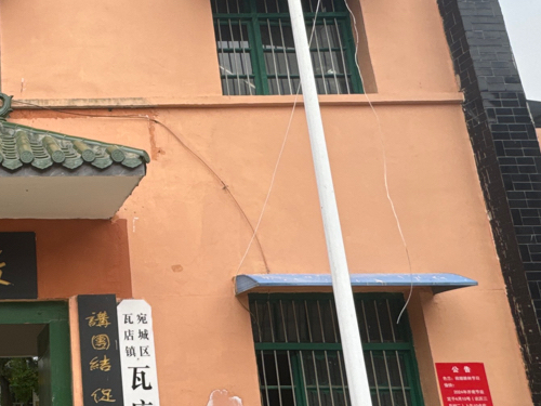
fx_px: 656
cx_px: -31
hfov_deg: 38.4
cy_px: 228
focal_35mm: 42
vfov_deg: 34.3
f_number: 2.2
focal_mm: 2.22
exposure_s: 1/433
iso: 40
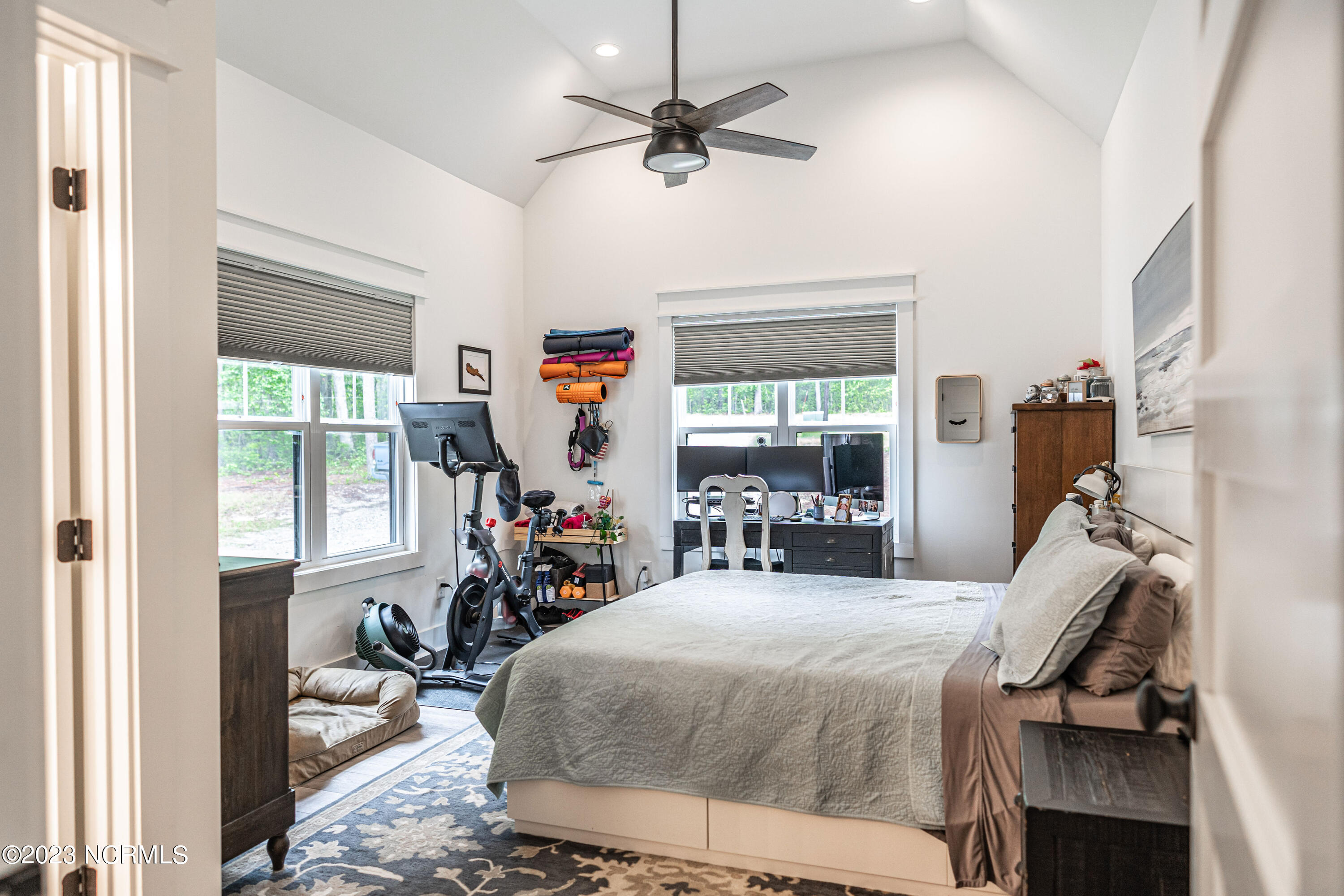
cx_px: 672
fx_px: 898
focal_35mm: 24
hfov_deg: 73.6
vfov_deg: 53.0
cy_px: 448
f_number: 2.5
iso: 640
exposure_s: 1/60
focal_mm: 24
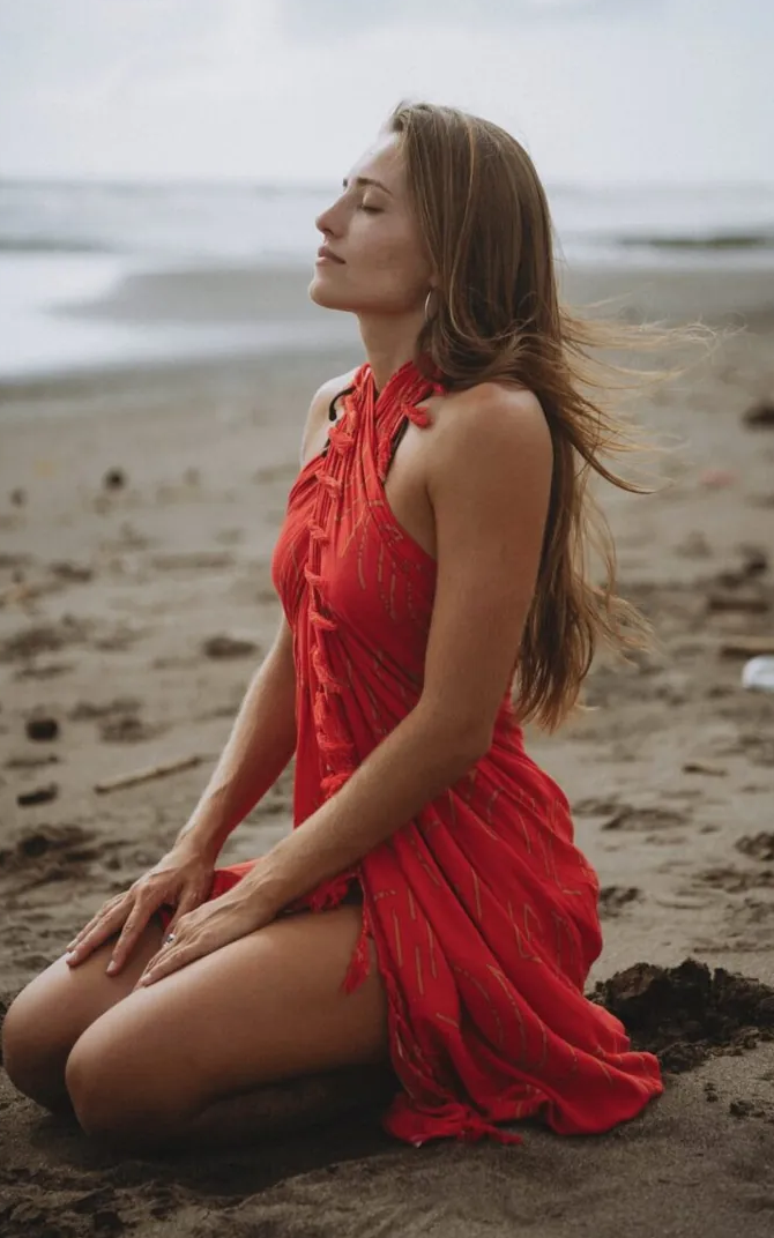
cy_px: 618
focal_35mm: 77
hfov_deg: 16.9
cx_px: 362
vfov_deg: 26.8
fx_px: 2599
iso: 320
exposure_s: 1/4000
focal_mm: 75
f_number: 2.8
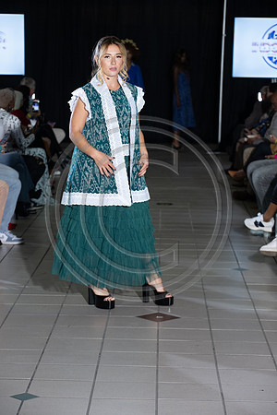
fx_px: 1212
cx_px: 138
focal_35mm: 105
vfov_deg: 19.5
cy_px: 208
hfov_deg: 13.0
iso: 1250
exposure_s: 1/160
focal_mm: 105
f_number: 5.6
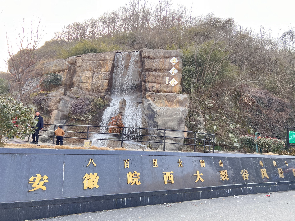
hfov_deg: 67.3
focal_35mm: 26
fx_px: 222
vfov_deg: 53.1
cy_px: 110
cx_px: 148
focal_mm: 5.7
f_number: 1.5
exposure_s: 1/171
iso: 50
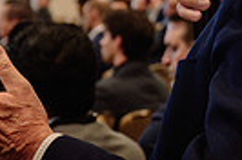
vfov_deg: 10.6
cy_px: 43
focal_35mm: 129
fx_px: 865
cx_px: -82
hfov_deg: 15.1
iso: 1600
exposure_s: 1/200
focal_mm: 29.5
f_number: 2.8
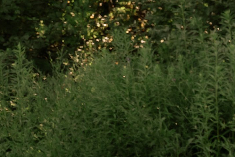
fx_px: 1475
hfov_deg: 8.8
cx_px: -177
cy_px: -40
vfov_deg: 6.0
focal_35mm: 226
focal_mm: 50
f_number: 5
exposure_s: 1/1250
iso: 640
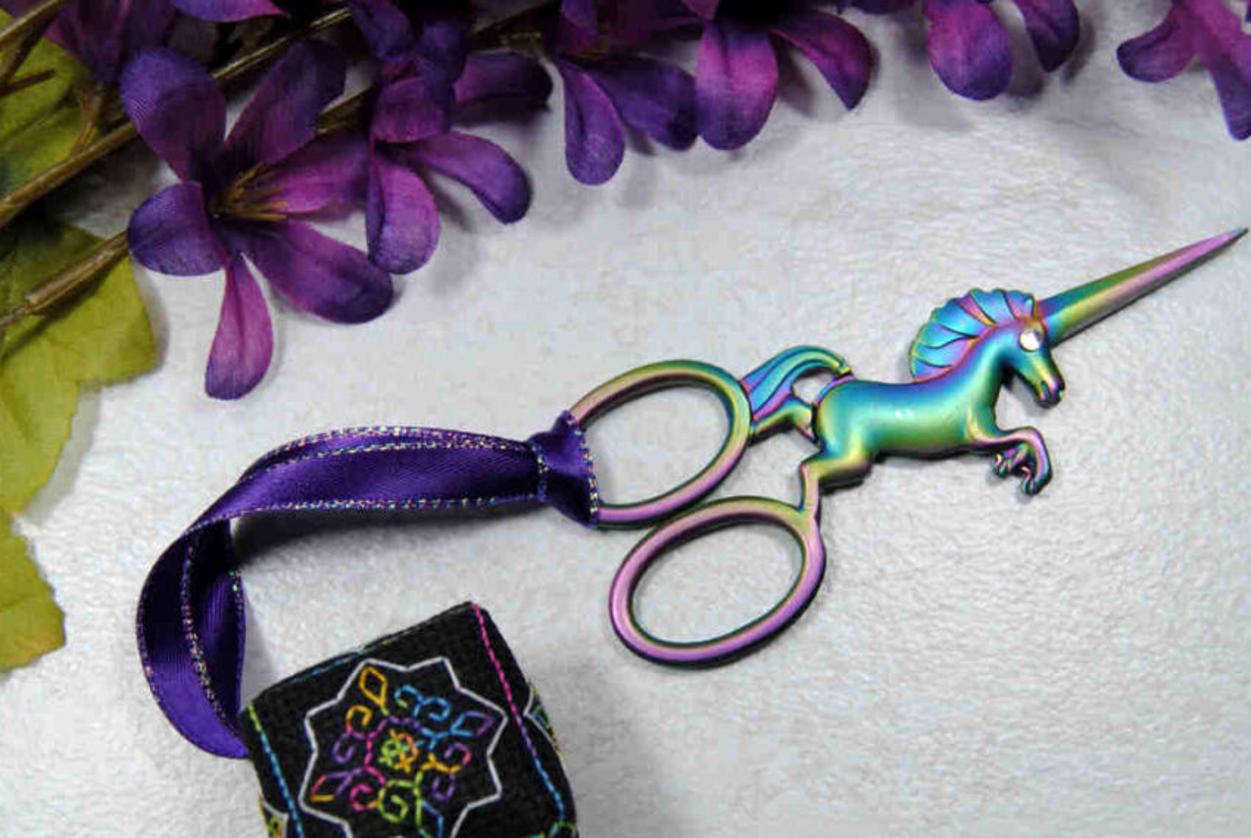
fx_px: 1635
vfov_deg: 28.7
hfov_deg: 41.9
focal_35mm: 47
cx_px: 648
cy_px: 495
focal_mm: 26
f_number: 6.3
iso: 200
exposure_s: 1/40
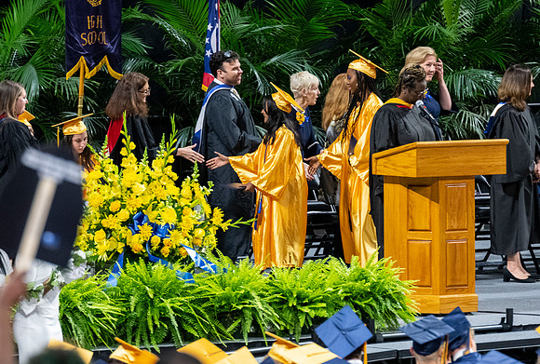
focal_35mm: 337
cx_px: 284
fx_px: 5077
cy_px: 234
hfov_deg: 6.1
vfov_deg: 4.1
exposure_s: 1/200
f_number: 4
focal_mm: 190
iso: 2000
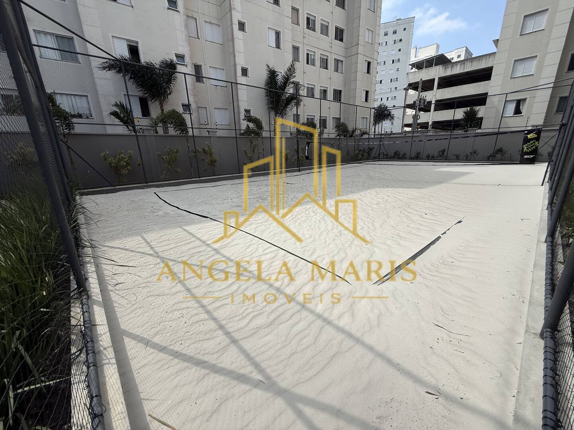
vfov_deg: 85.7
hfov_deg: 102.1
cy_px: 215
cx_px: 287
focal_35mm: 14
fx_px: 232
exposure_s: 1/2024
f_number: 2.2
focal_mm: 2.22
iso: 50
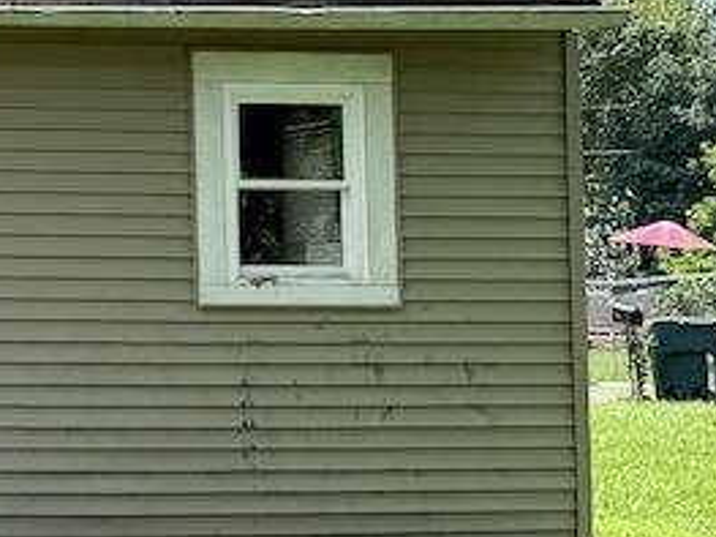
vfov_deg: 12.6
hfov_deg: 14.6
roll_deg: +0.1
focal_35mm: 117
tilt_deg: +4.1
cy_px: 114
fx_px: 2419
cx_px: -596
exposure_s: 1/2801
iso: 100
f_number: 1.78
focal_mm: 6.76
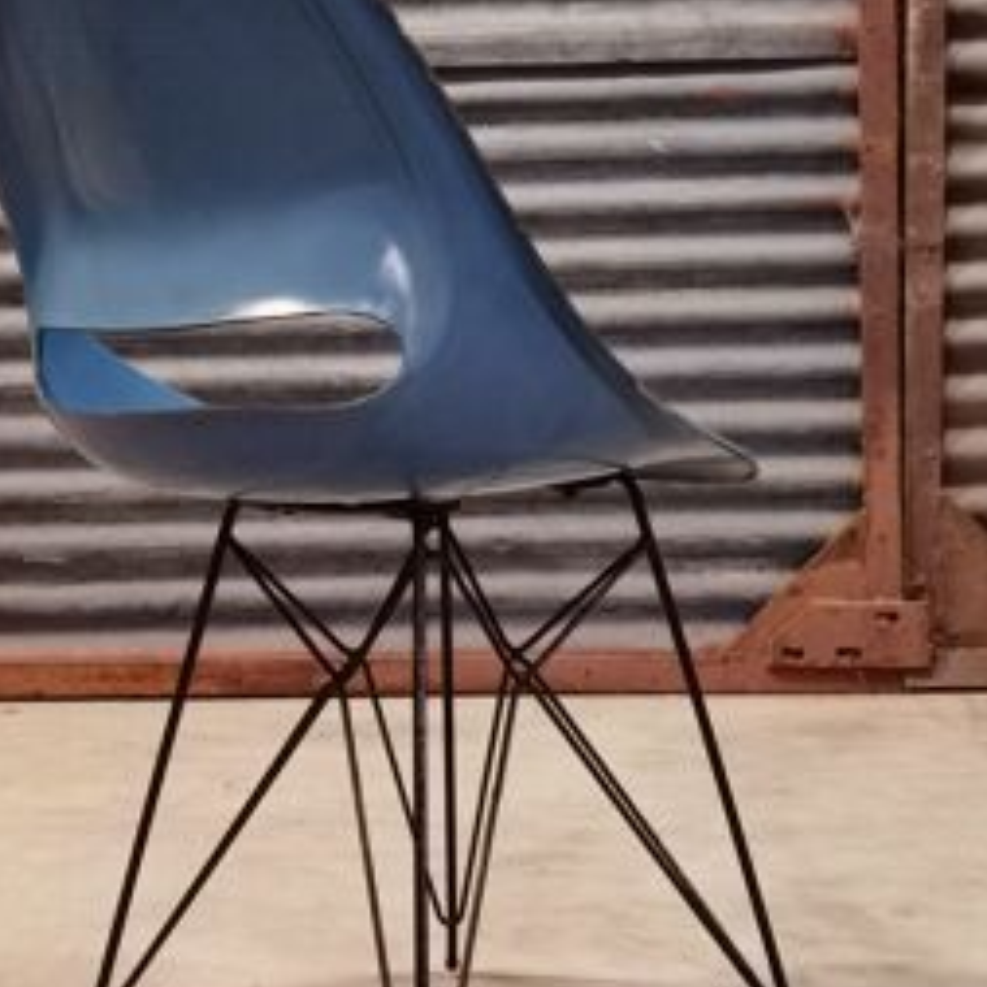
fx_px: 2161
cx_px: 445
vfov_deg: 25.7
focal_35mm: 67
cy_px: 464
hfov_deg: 25.7
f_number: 1.9
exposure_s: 1/25
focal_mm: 6.71
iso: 640
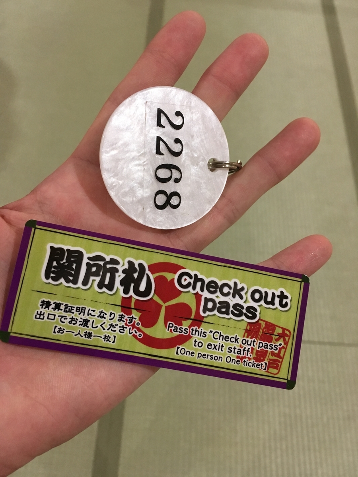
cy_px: 238
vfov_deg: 61.7
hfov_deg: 48.2
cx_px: 179
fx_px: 400
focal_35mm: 29
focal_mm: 4.15
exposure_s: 1/30
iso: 100
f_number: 2.2
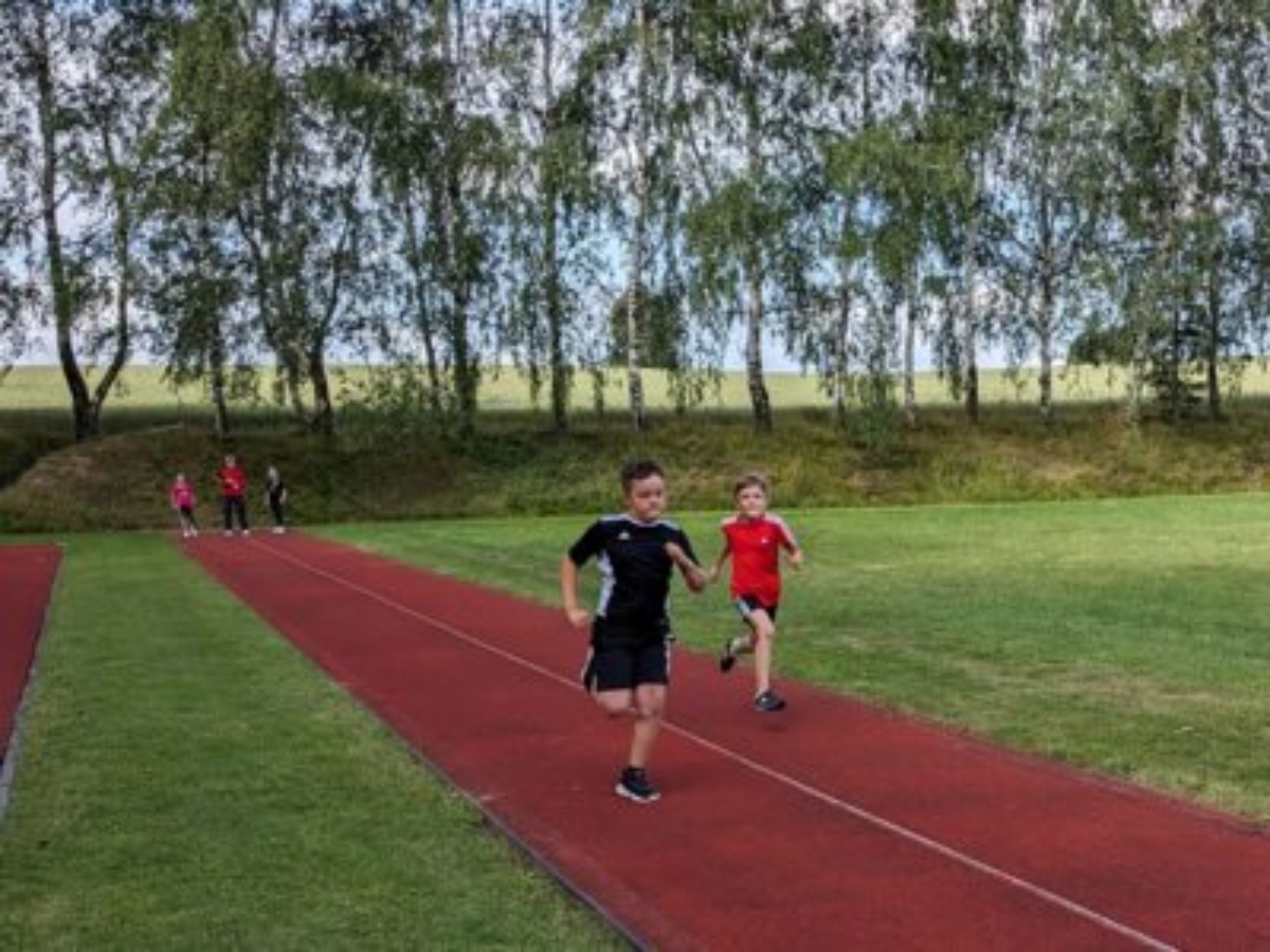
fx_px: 991
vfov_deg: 51.4
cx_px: 635
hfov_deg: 65.3
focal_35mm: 27
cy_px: 476
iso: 44
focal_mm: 4.38
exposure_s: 1/1560
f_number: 1.73
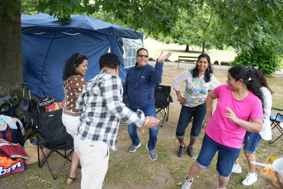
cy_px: 94
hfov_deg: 60.1
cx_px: 142
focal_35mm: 31
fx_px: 244
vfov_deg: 42.2
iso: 400
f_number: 2.8
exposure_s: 1/160
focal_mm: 31.1
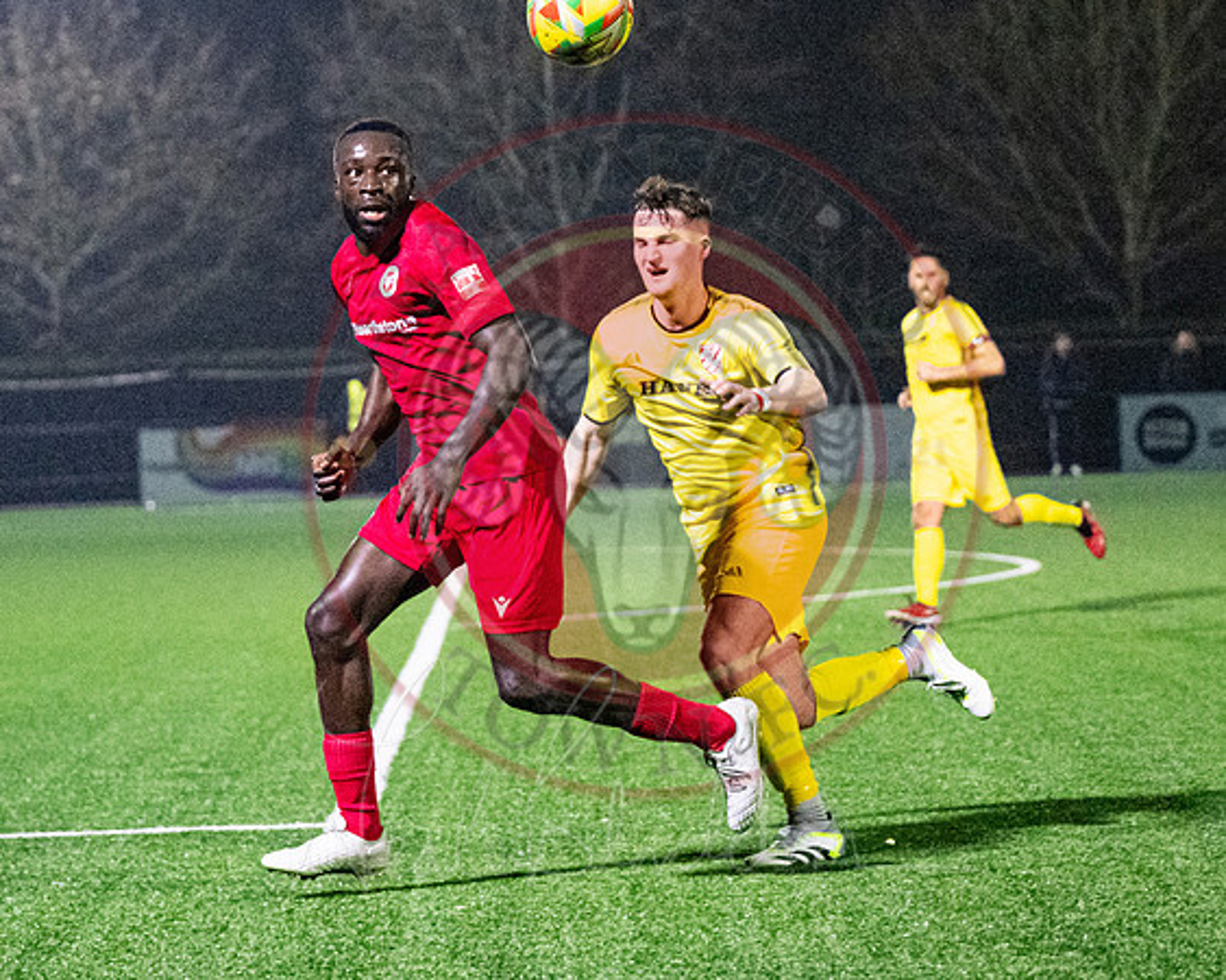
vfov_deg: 11.0
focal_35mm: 141
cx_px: 580
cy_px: 552
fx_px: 5107
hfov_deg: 13.7
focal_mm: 70
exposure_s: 1/1000
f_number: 2.8
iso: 8000
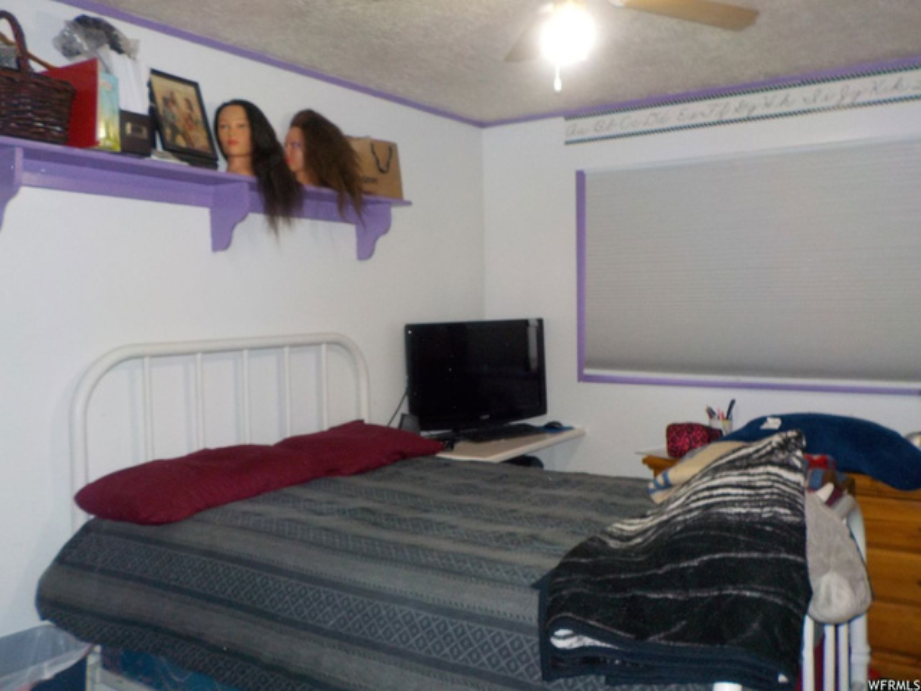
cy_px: 346
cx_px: 460
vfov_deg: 46.8
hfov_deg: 60.0
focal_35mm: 30
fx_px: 798
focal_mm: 4.1
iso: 200
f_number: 3.3
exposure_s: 1/30
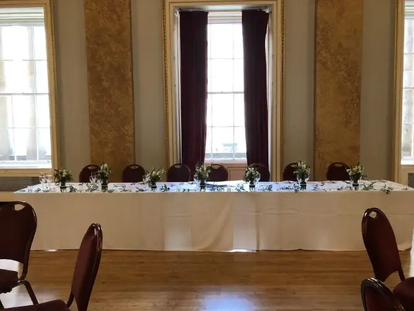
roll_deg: +1.5
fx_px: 335
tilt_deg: -4.3
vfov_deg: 49.7
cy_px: 156
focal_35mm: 28
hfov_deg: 63.4
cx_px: 207
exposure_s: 1/20
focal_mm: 4
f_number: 1.8
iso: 40
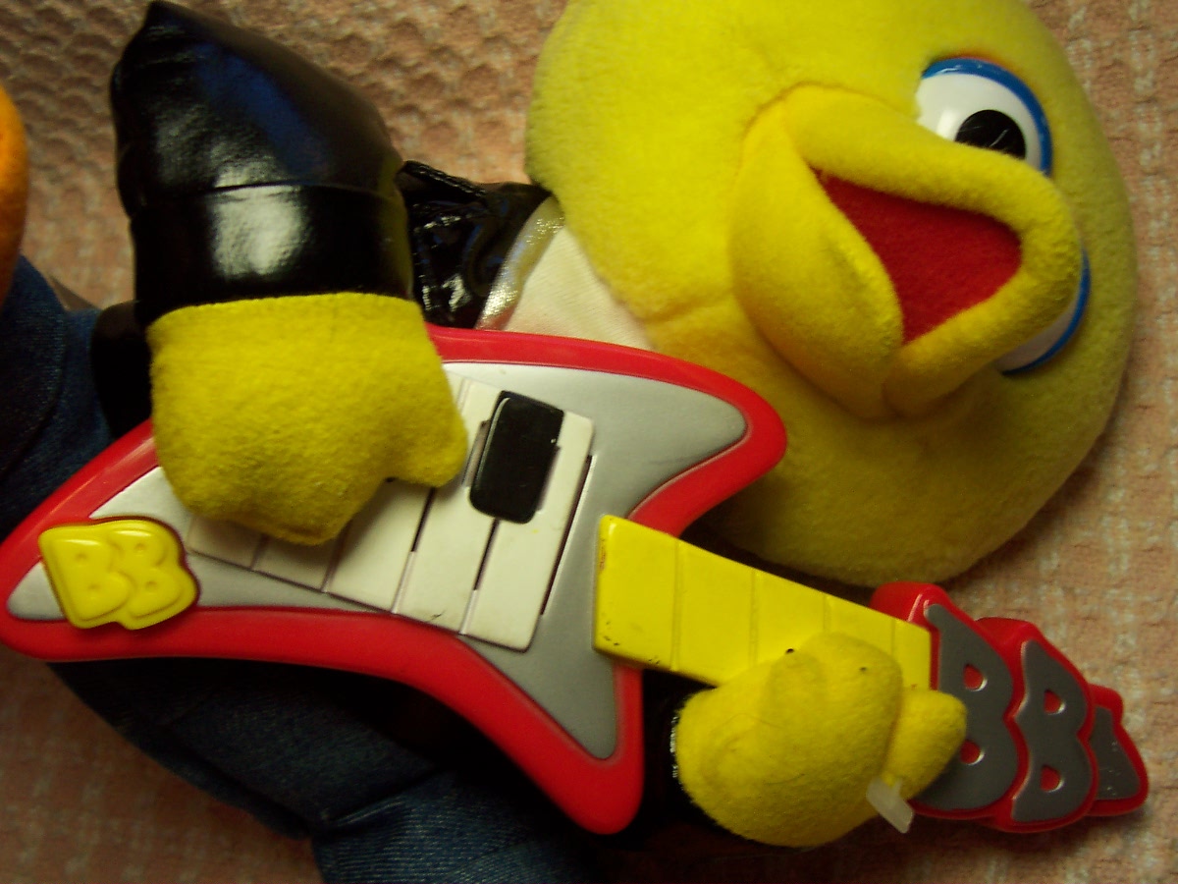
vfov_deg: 38.7
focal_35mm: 37
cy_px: 442
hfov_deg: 50.1
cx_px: 589
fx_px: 1259
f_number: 2.8
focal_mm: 5.6
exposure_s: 1/125
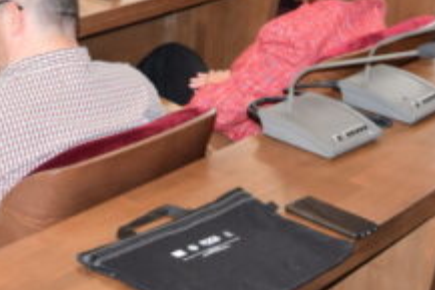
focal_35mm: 114
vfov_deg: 11.6
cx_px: 102
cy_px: -132
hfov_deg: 17.8
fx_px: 1378
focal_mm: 22
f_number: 5.6
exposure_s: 1/125
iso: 800
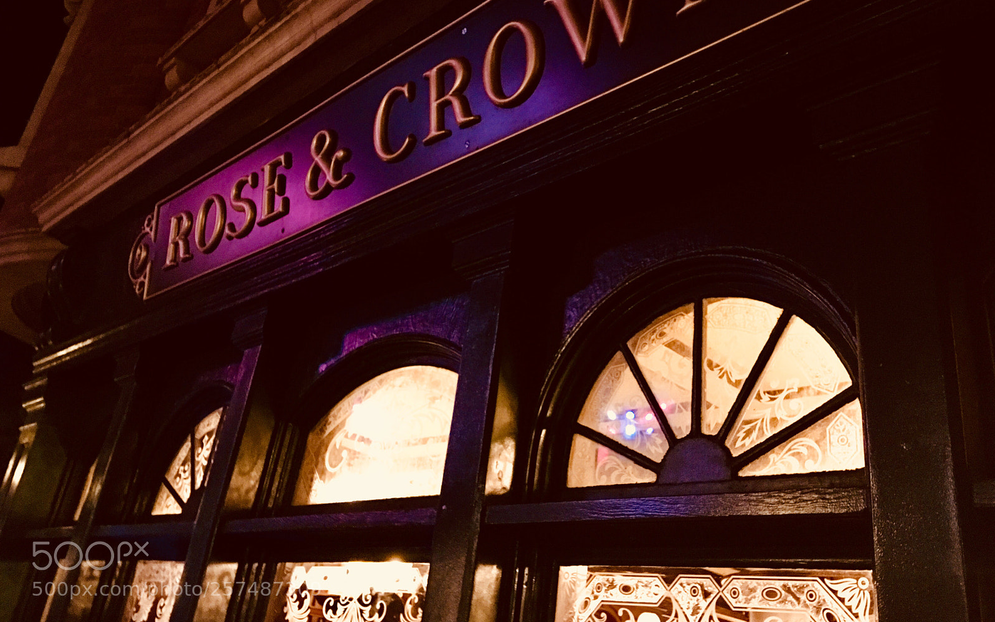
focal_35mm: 31
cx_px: 495
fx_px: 841
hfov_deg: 61.2
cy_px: 262
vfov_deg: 40.5
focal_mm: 4.15
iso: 200
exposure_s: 1/4
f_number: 2.2
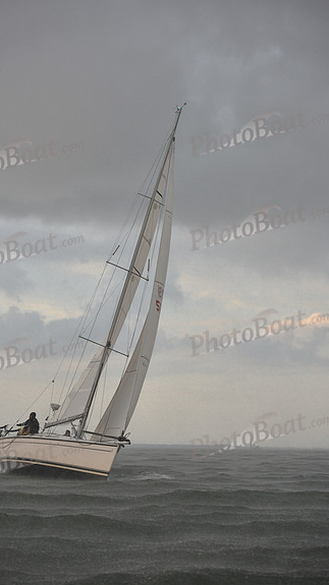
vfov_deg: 28.6
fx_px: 1149
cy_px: 292
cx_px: 137
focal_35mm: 74
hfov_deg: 16.3
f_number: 4
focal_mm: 70
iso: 400
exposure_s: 1/500
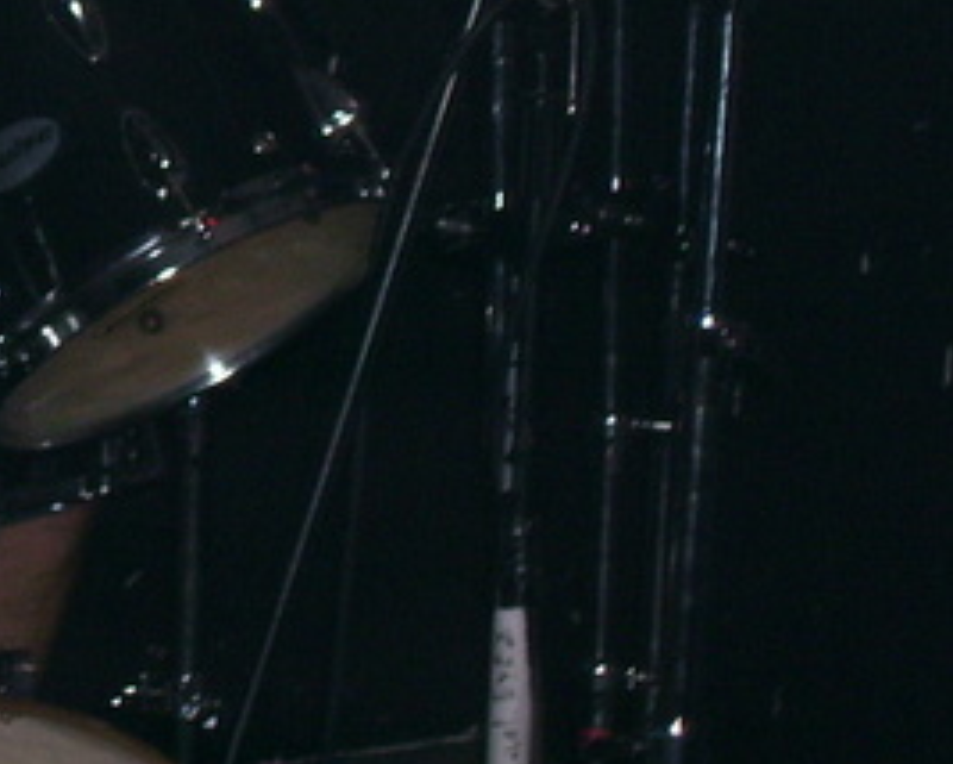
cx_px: -368
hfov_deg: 8.0
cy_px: -228
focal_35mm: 237
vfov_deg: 6.5
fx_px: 6690
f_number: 4.1
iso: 125
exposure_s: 1/90
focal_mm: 13.5
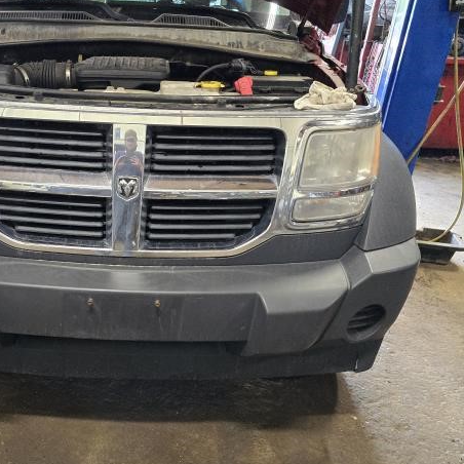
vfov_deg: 45.7
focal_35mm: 36
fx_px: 546
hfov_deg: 44.8
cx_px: 127
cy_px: 286
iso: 640
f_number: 1.7
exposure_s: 1/120
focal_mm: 6.3
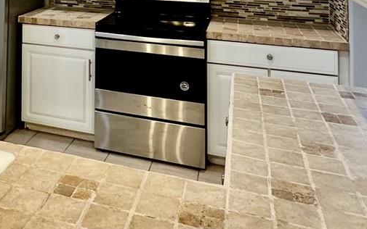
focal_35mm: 47
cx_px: 42
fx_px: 470
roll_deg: -0.3
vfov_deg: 23.9
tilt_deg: +1.7
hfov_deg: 39.8
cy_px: -74
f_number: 2.2
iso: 200
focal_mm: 2.22
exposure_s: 1/60
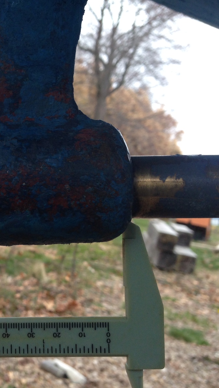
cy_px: 190
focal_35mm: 49
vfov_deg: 42.1
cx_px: -10
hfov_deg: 23.2
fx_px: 505
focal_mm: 4.12
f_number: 2.4
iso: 80
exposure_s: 1/120
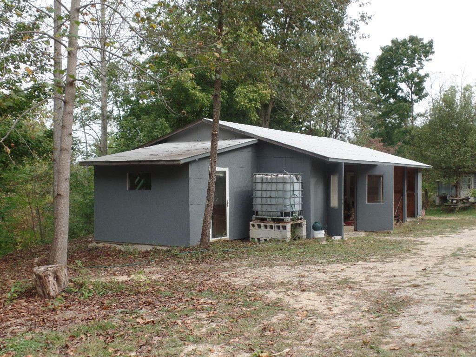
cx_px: 238
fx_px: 578
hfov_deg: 44.8
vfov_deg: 34.3
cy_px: 178
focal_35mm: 42
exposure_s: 1/180
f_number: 3.6
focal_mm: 7.5
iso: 80
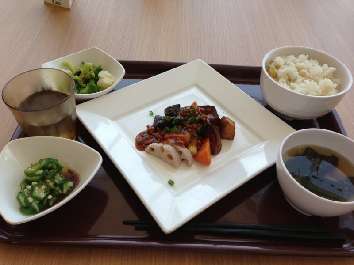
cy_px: 132
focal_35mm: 33
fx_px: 337
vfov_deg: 42.9
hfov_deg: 55.4
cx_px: 177
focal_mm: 4.13
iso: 50
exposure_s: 1/120
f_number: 2.4
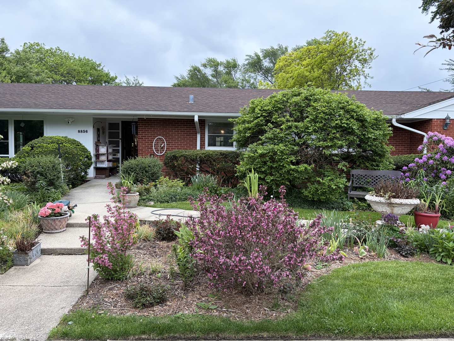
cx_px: 227
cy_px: 170
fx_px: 341
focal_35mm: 26
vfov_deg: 53.1
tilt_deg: -1.9
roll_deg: -0.9
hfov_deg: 67.3
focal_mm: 5.96
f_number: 1.6
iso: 64
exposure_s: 1/375
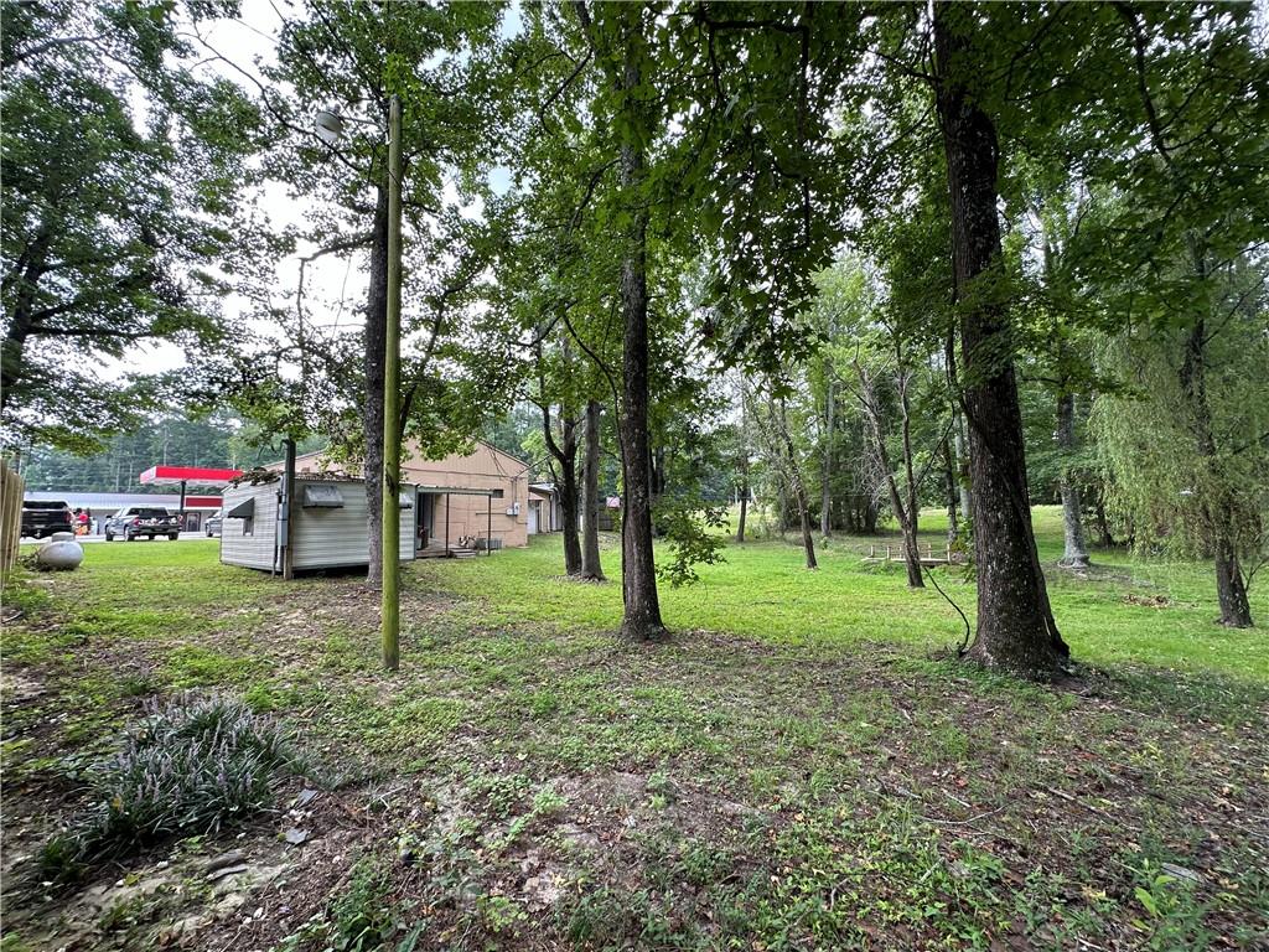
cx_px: 634
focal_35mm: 14
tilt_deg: +5.7
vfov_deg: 85.7
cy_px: 476
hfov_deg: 102.1
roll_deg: -1.3
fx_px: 513
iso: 40
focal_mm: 2.22
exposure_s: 1/166
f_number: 2.2
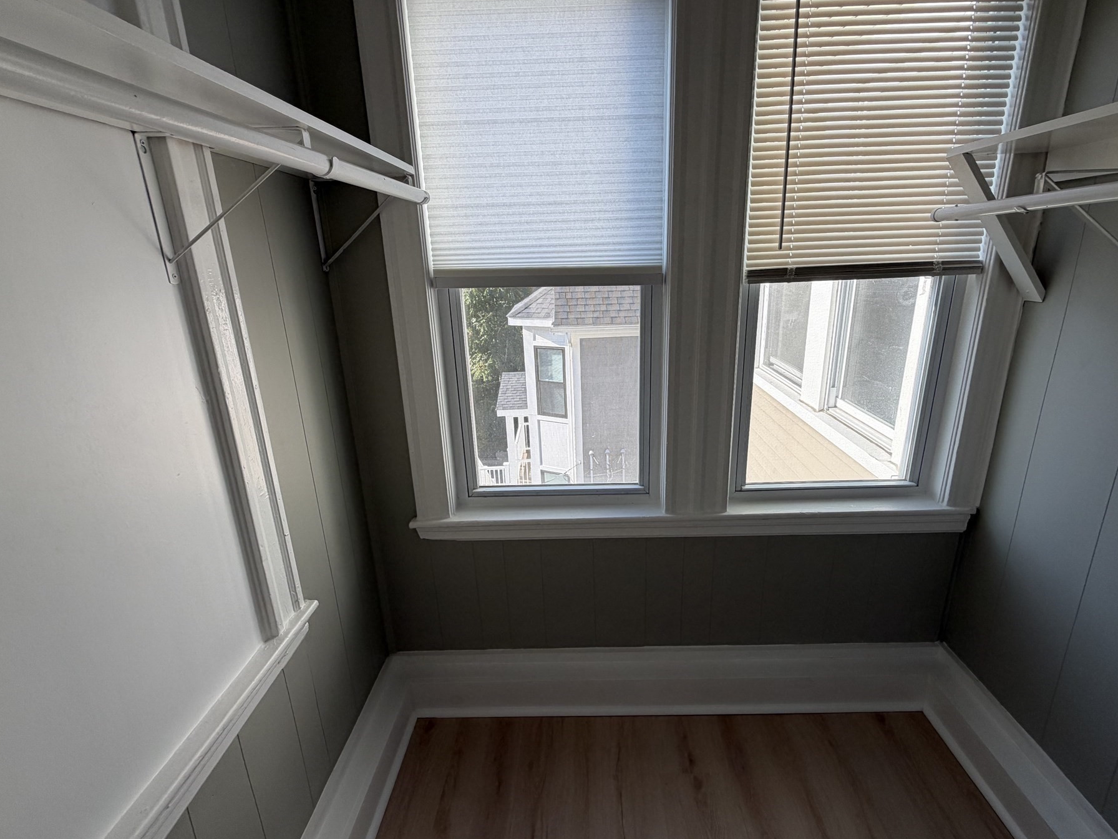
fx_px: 517
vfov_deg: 78.0
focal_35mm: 16
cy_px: 396
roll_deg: +1.4
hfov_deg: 94.4
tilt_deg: -15.3
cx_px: 585
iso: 40
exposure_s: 1/228
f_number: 2.2
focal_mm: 2.22
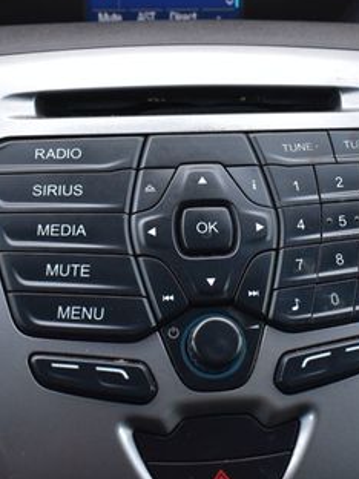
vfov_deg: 28.4
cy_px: 158
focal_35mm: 68
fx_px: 940
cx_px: 258
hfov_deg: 21.5
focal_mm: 23
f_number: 7.1
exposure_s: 1/40
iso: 400
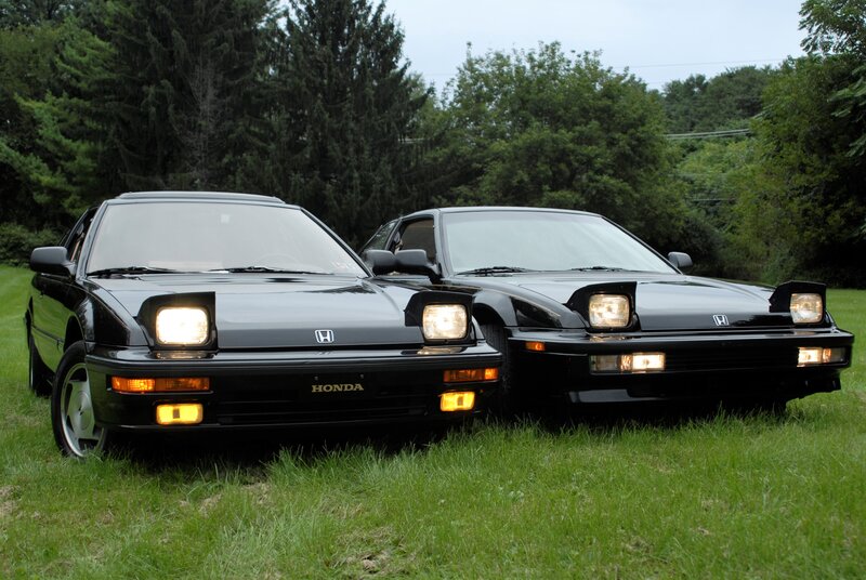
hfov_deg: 46.3
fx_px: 1012
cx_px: 433
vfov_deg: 32.0
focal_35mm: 42
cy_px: 290
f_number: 4
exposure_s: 1/200
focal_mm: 28
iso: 200
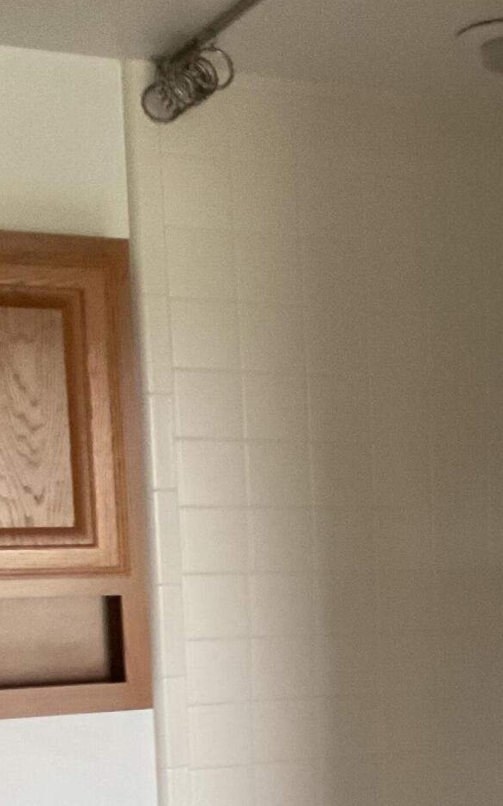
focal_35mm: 66
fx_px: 1448
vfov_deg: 29.9
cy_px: 710
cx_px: 585
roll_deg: -0.4
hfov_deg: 18.8
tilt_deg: -8.8
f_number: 1.8
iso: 200
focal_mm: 3
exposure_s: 1/60
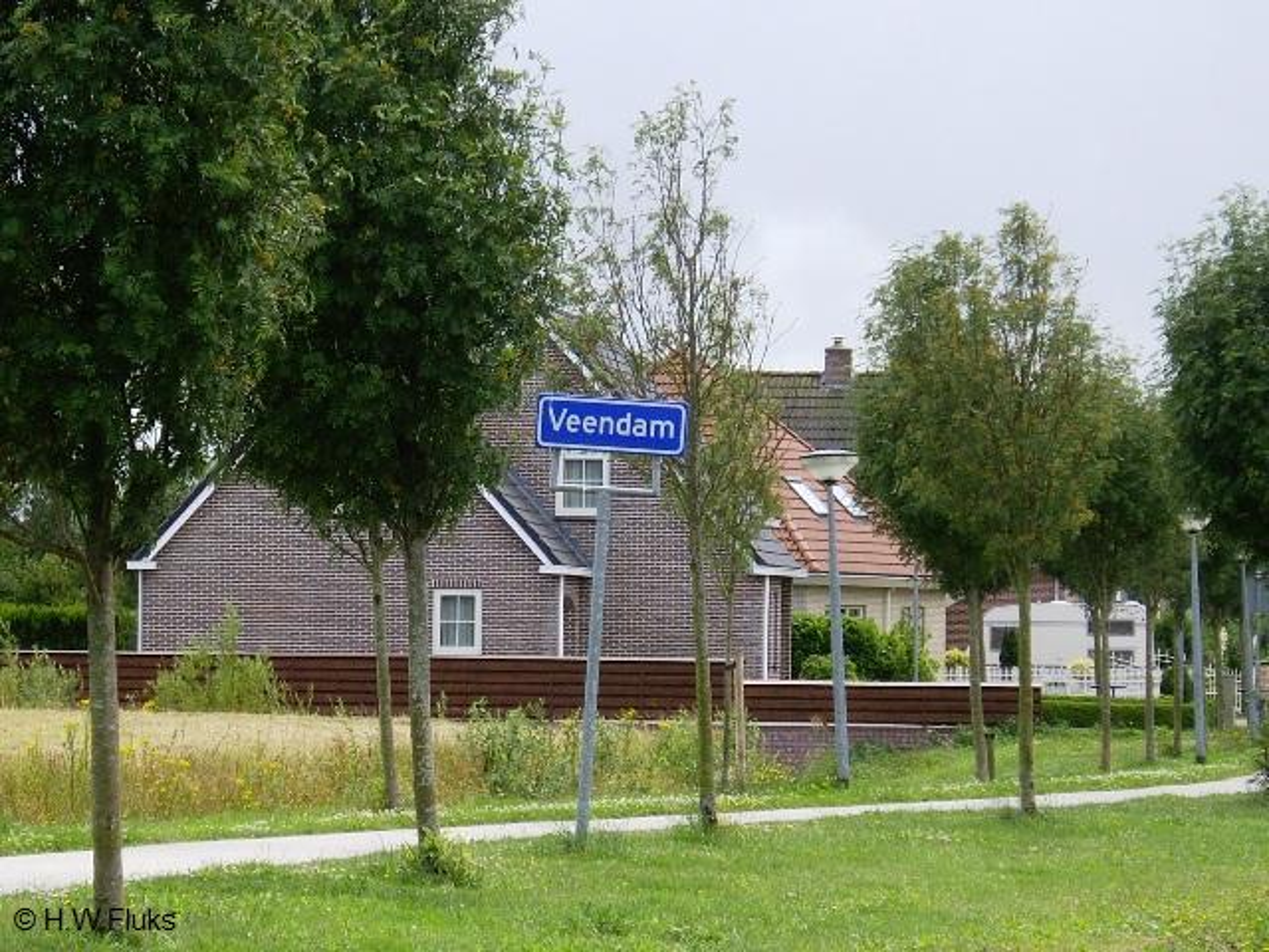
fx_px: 4143
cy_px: 476
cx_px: 634
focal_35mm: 113
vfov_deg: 13.1
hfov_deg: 17.4
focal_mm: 23.7
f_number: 5.4
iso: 64
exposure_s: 1/160
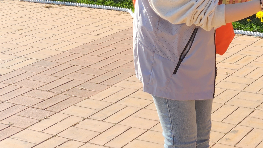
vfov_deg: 16.4
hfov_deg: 25.6
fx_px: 502
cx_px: 334
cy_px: -5
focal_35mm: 72
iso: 50
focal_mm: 5
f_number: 1.8
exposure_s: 1/1650
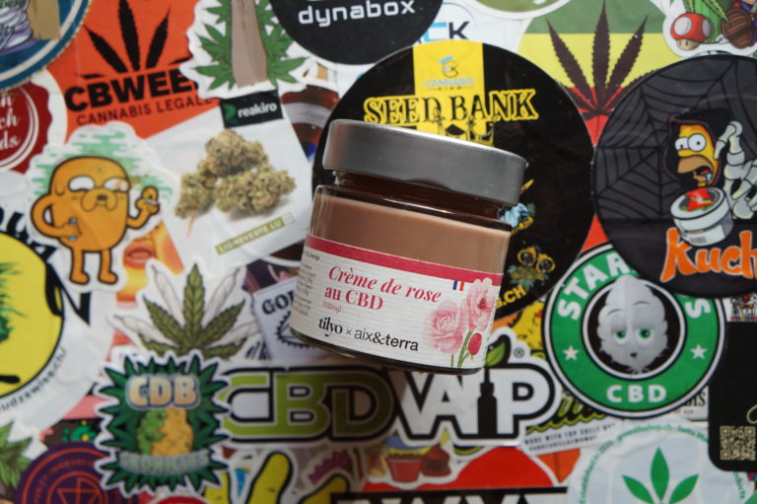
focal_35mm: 46
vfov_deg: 28.9
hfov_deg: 42.3
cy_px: 252
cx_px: 378
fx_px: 977
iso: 400
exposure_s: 1/100
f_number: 5
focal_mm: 31
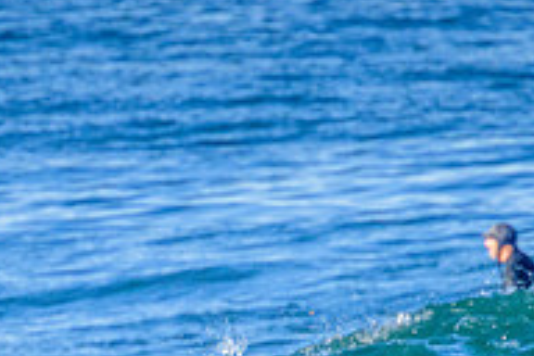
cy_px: 539
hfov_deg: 0.8
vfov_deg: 0.5
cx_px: 207
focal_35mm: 2605
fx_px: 38638
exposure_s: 1/2000
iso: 2200
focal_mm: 800
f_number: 11
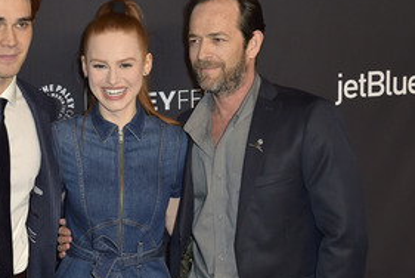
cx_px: 90
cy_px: 164
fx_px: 923
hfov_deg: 25.0
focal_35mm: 80
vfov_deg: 17.1
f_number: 6.3
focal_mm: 50
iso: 250
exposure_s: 1/250
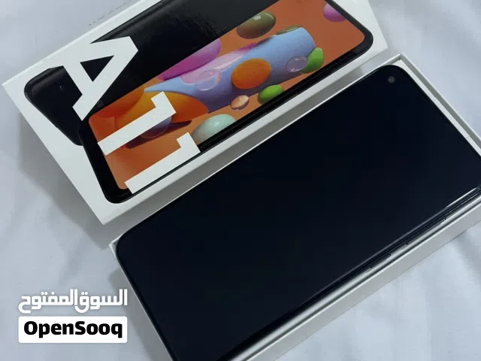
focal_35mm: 26
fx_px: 361
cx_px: 240
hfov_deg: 67.3
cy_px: 180
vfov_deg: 53.1
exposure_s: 1/100
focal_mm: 5.7
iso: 125
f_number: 1.5
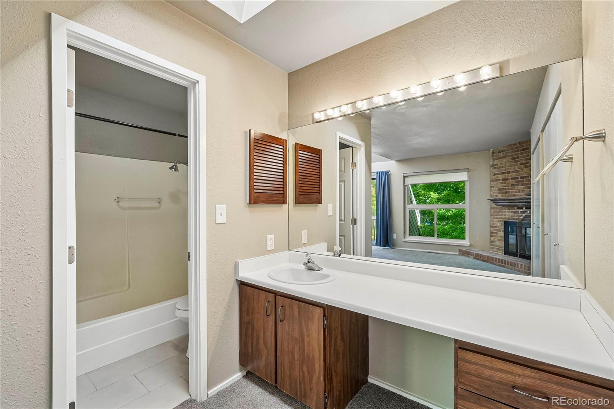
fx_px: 256
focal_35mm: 15
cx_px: 307
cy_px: 204
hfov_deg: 100.4
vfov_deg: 77.3
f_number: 8
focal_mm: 10
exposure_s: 1/25
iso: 800
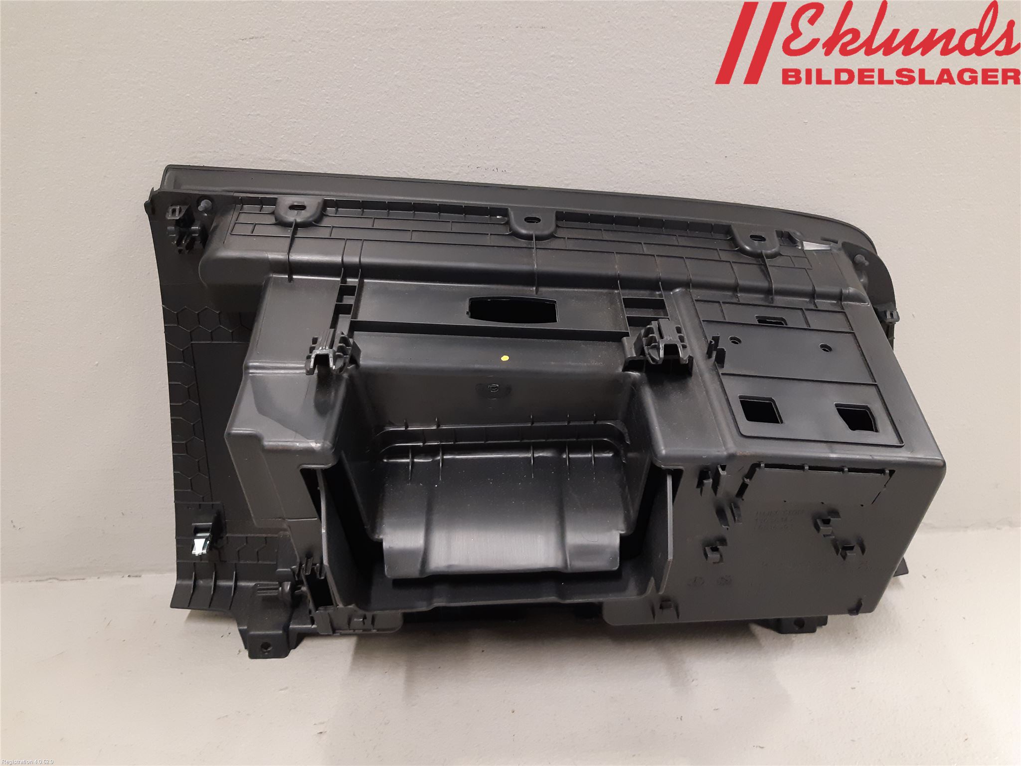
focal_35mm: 26
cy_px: 383
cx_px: 510
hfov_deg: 67.3
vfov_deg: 53.1
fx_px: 767
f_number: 1.7
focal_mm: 3.93
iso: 200
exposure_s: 1/33
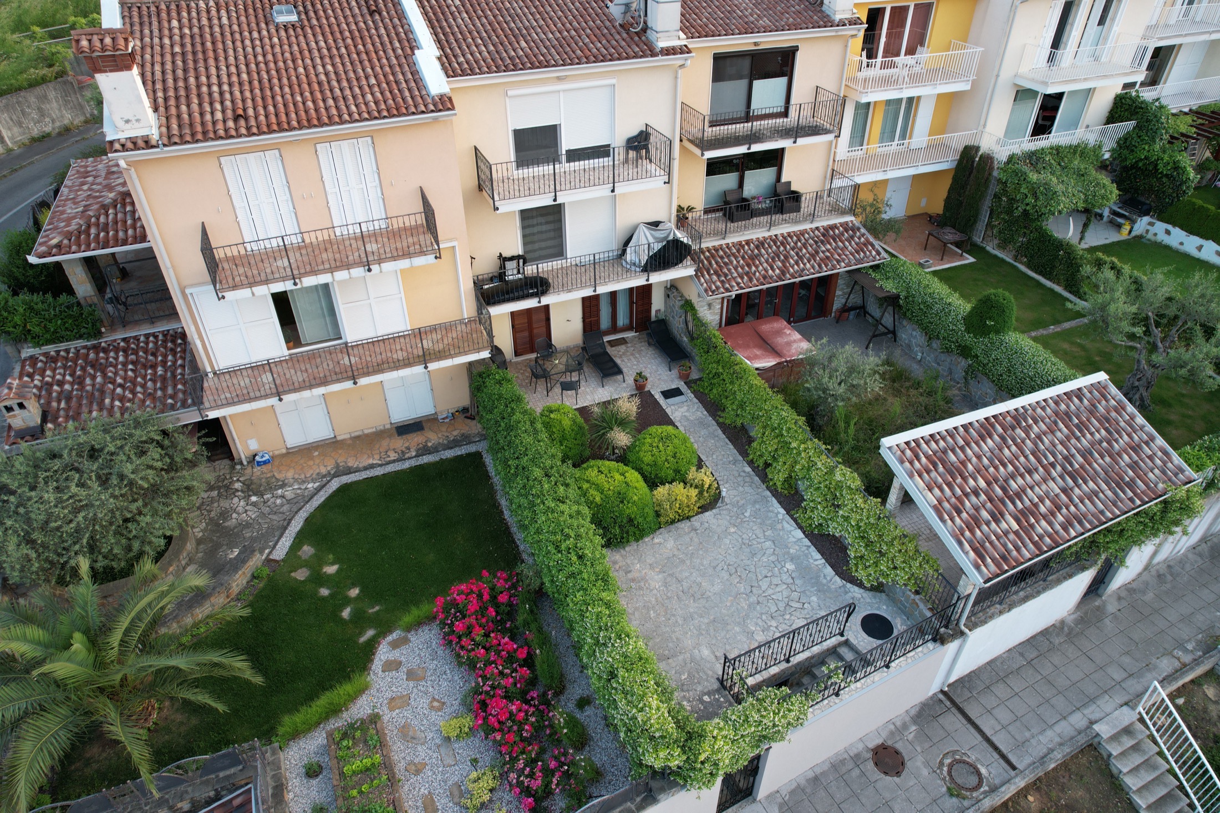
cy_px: 406
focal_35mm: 22
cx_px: 610
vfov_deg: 57.2
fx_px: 745
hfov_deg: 78.6
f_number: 2.8
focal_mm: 8.38
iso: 100
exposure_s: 1/60
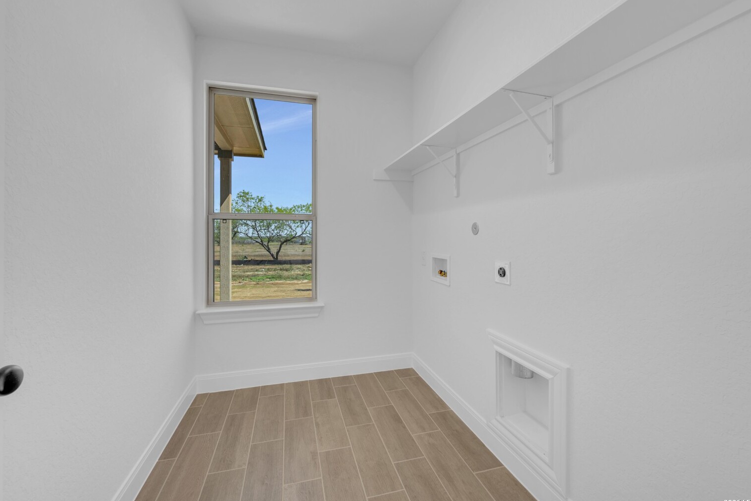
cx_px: 374
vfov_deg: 77.3
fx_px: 313
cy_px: 238
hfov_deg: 100.4
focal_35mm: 15
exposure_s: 1/10
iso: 100
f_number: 9
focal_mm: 14
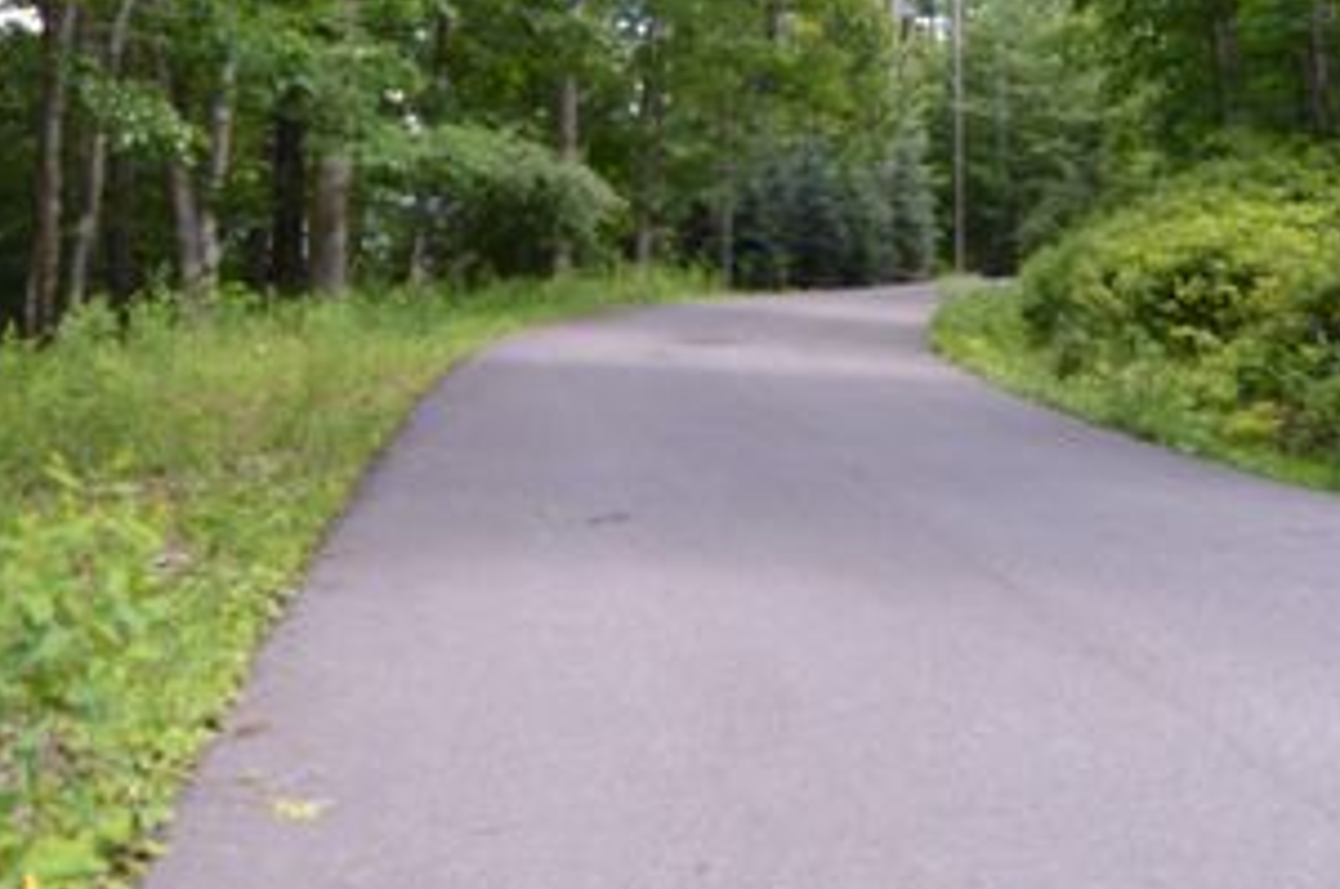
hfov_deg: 43.6
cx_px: 710
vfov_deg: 29.2
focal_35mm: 45
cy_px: 188
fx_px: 1672
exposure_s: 1/125
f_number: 5.6
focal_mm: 18
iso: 250
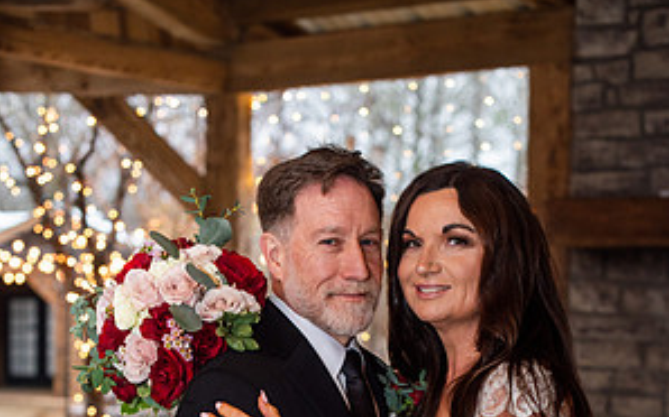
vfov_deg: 16.3
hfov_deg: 26.8
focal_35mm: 77
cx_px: 334
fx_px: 1403
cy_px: 493
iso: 640
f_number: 3.2
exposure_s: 1/200
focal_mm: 50
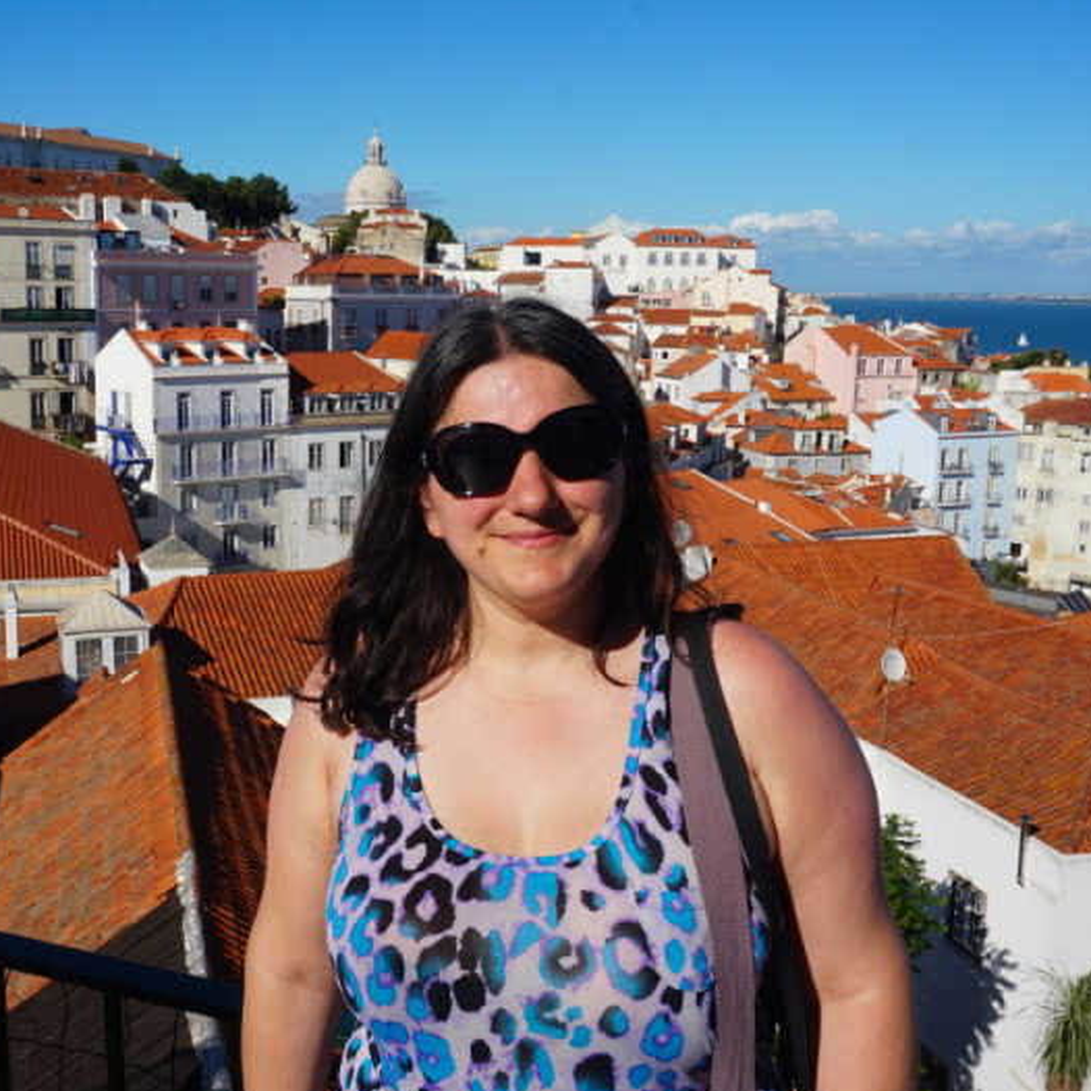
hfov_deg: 41.1
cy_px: 546
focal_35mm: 41
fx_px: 1449
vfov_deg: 41.3
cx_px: 440
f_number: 14
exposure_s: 1/160
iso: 100
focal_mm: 21
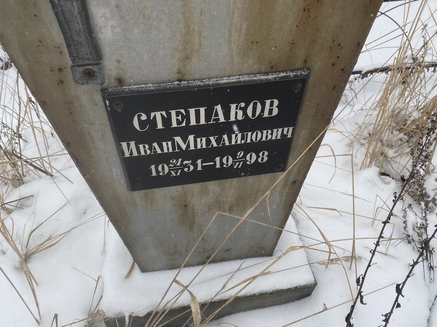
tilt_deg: -47.4
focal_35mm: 26
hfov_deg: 67.3
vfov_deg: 53.1
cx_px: 218
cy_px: 164
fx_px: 328
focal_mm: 4.25
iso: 32
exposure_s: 1/287
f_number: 1.8
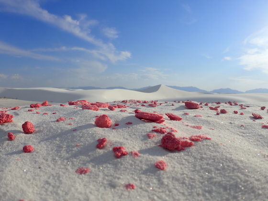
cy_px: 100
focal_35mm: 30
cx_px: 134
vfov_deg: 46.8
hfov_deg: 60.0
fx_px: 232
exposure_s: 1/320
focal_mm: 5.5
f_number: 9
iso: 100
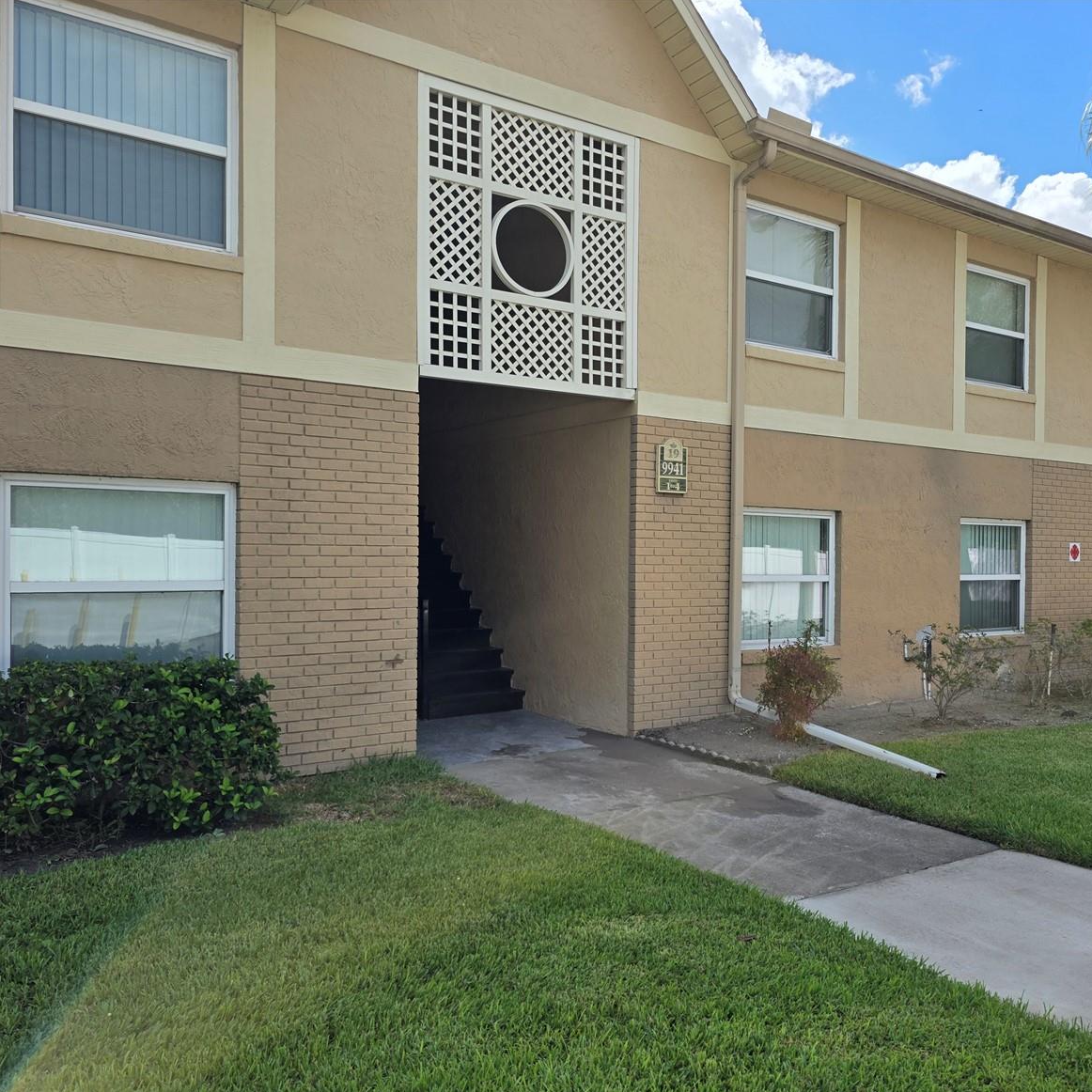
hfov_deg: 56.8
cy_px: 562
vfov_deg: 57.3
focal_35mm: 28
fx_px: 999
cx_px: 661
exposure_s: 1/4889
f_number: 1.7
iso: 80
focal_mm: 6.3
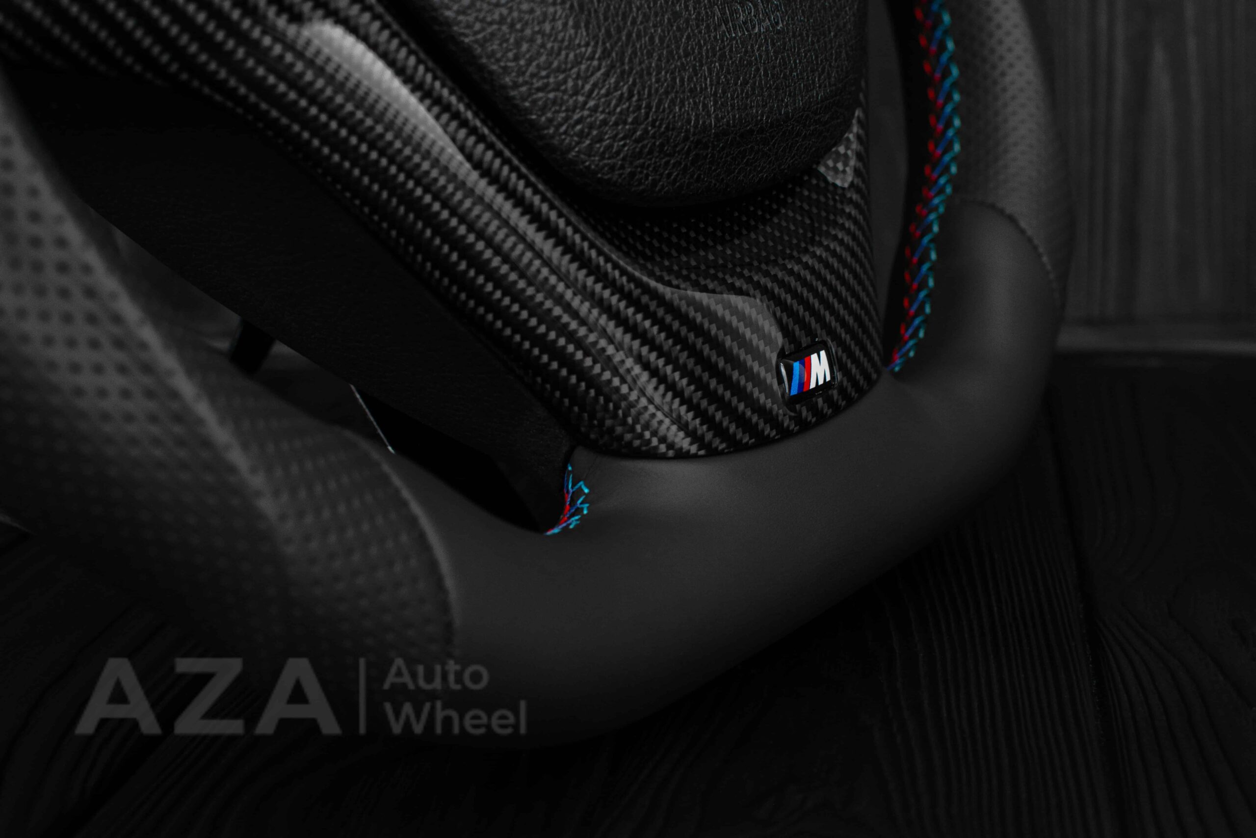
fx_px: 1832
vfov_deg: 25.8
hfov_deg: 37.8
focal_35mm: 52
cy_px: 419
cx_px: 628
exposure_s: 1/125
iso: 500
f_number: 6.3
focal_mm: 35
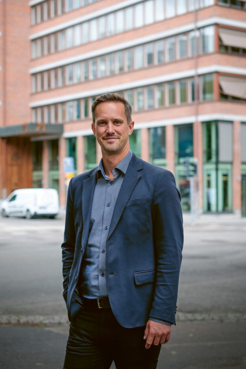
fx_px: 676
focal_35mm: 66
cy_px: 177
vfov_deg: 30.5
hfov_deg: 20.6
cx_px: 107
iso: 200
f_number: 2
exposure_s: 1/800
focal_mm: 35
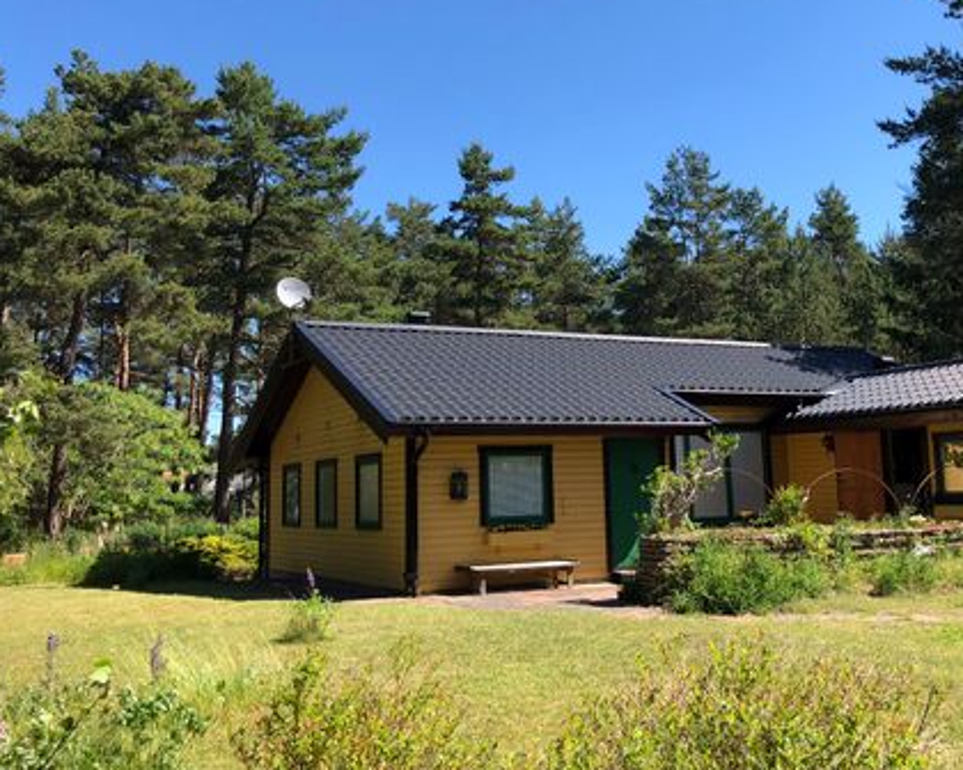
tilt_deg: +9.2
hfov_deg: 46.7
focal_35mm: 39
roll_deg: +2.1
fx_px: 1112
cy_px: 337
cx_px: 553
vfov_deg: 38.2
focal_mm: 3.99
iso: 20
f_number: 1.8
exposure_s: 1/941
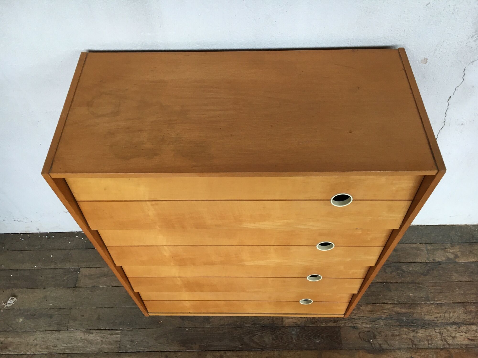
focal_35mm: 29
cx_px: 239
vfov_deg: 48.2
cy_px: 179
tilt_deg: -56.0
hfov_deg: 61.7
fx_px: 400
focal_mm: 4.15
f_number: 2.2
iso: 50
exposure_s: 1/33
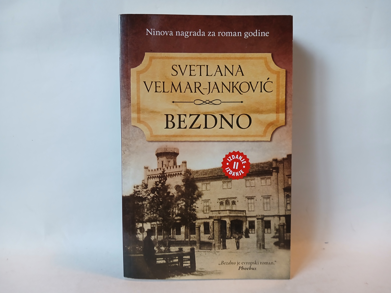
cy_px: 146
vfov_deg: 51.4
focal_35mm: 27
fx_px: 305
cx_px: 196
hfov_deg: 65.3
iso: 200
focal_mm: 3.98
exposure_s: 1/30
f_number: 1.8
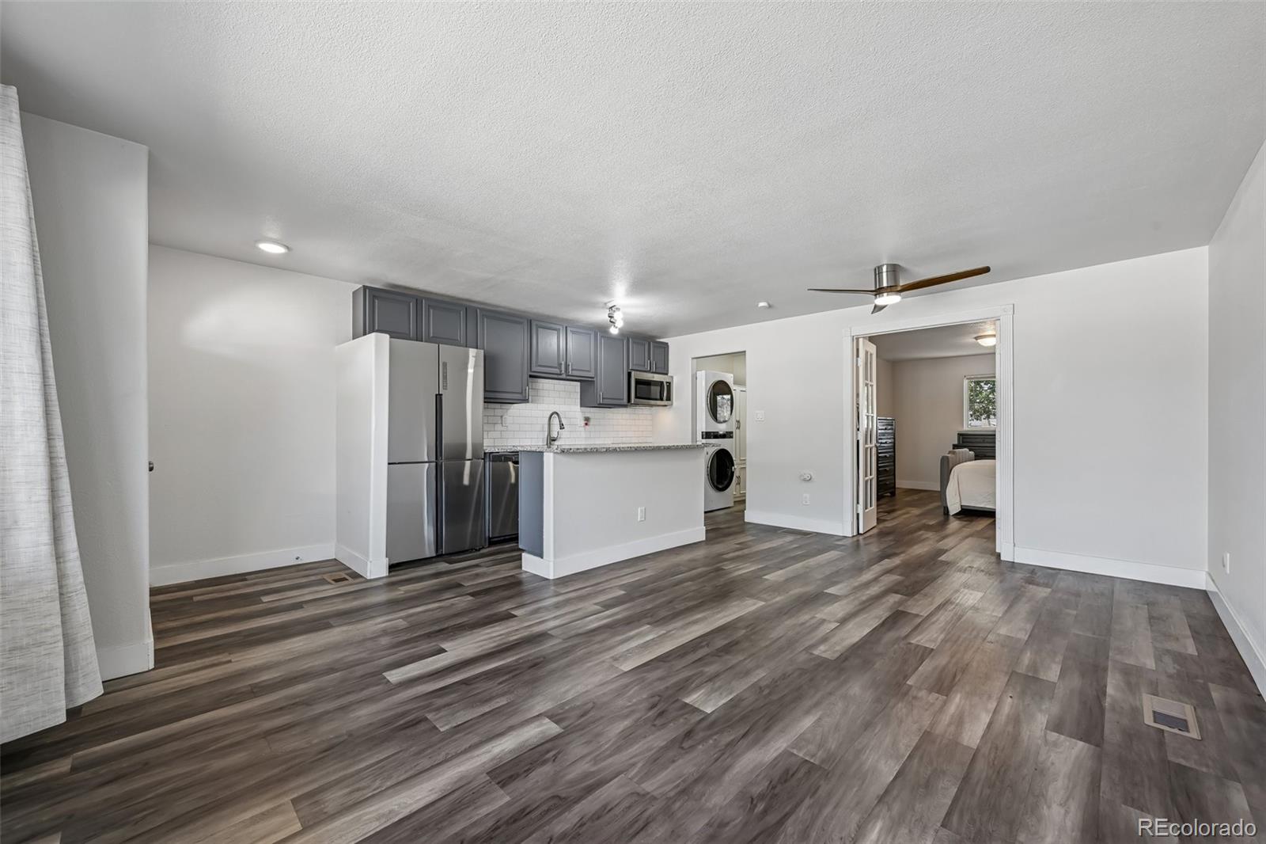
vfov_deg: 81.2
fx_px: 492
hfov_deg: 104.3
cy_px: 422
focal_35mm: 14
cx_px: 633
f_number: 10
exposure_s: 1/10
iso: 400
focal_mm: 14
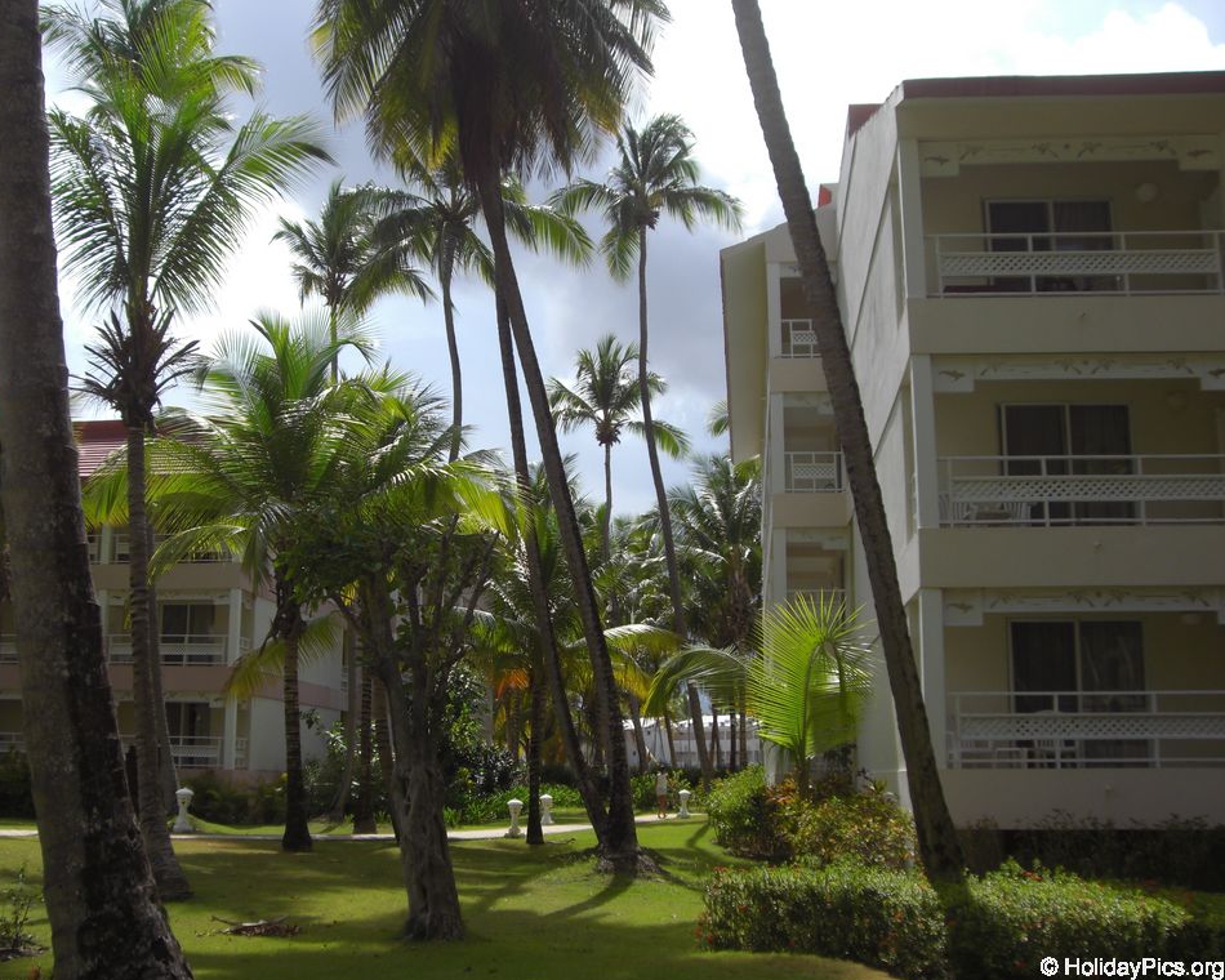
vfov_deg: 37.3
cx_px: 567
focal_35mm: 40
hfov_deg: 45.8
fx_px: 1450
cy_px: 493
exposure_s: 1/160
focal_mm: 6.2
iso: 64
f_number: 8
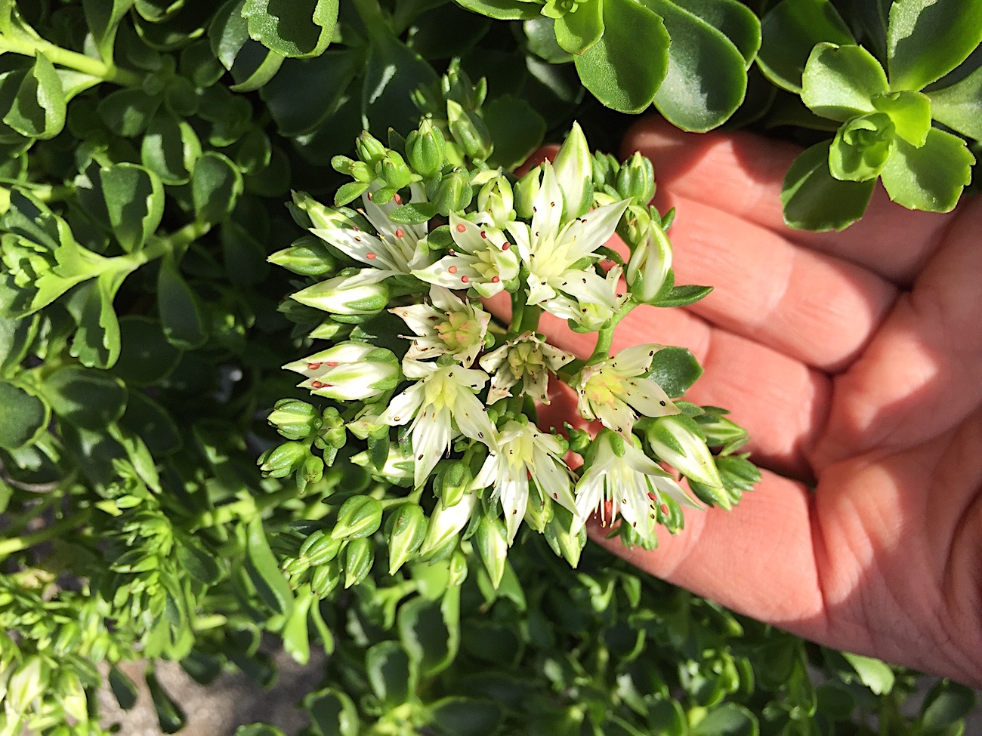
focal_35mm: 29
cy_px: 368
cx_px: 491
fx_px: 823
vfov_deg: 48.2
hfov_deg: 61.7
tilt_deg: -65.5
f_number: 2.2
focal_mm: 4.15
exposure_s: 1/1364
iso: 32
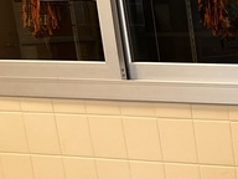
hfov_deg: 11.5
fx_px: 956
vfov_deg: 10.1
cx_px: 586
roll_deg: +1.3
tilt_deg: -20.0
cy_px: 322
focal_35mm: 139
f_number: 1.6
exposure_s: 1/60
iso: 80
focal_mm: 5.1
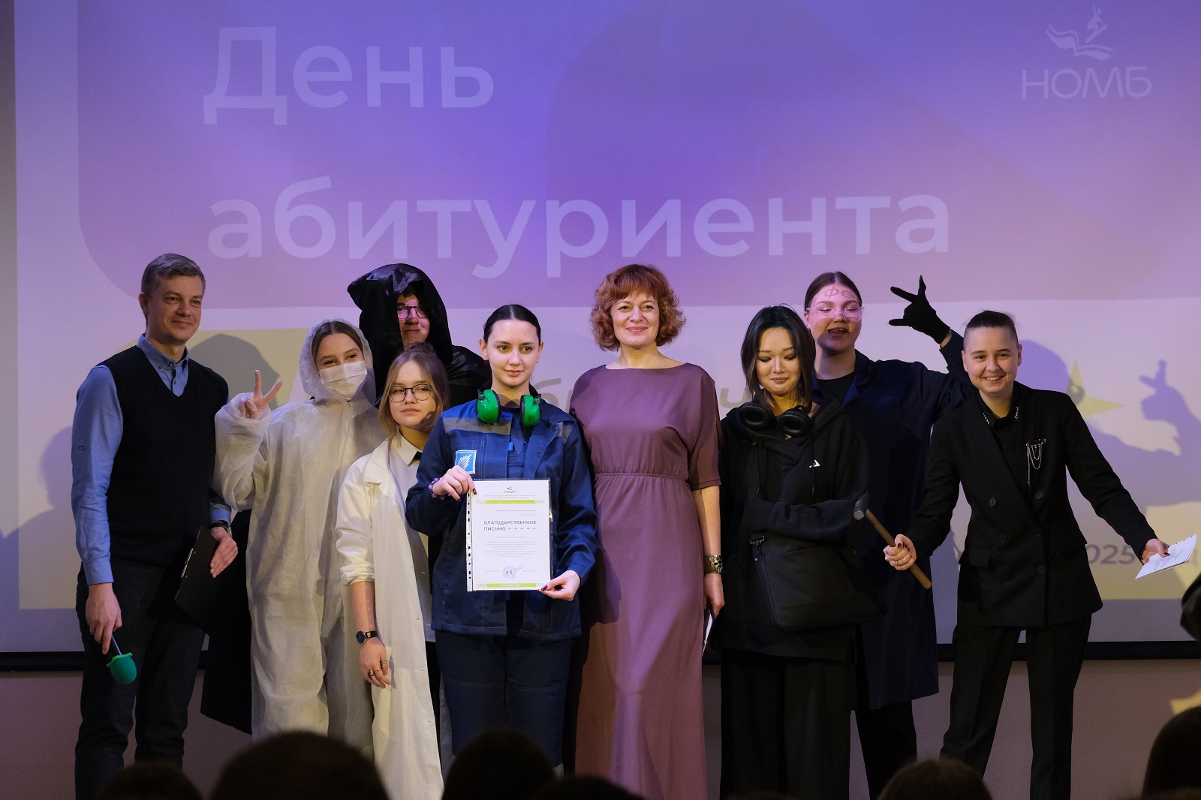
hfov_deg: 18.1
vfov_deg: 12.1
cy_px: 400
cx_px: 600
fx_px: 3769
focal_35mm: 113
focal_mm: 75.4
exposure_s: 1/220
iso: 1600
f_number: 5
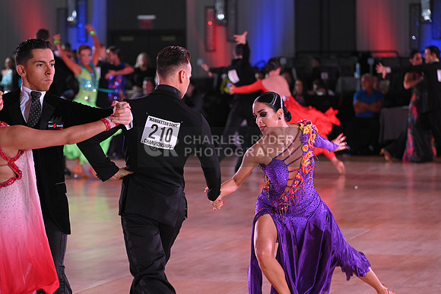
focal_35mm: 145
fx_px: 1777
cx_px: 220
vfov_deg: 9.5
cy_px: 147
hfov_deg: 14.2
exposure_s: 1/200
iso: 1600
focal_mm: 145
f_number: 5.6
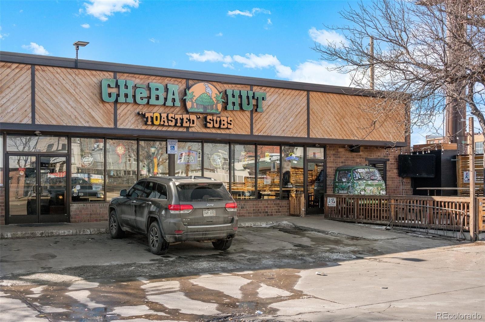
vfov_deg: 30.4
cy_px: 161
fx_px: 592
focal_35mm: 44
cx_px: 242
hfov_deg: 44.5
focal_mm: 44
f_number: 7.1
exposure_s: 1/1250
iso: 400
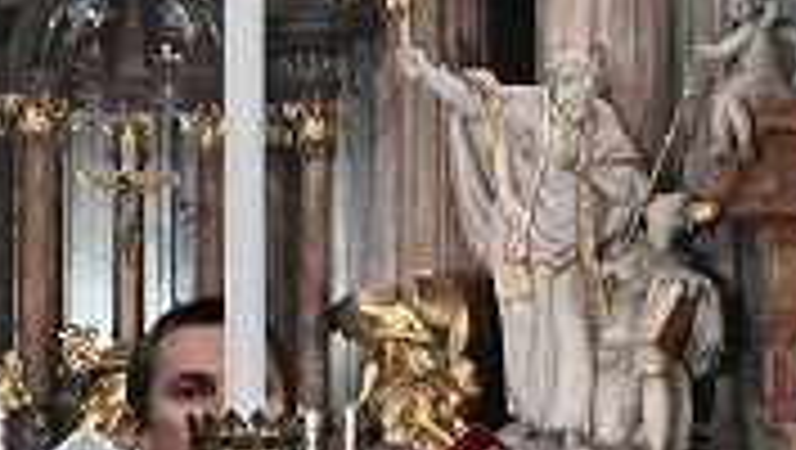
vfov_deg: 7.1
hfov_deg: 12.4
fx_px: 3592
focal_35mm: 170
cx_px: 899
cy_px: 531
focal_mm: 24
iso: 8000
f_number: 5.6
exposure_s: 1/100
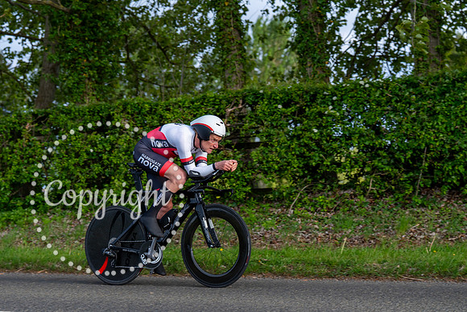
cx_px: 234
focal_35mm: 84
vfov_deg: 16.3
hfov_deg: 24.2
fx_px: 1090
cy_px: 156
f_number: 4
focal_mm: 84
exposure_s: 1/1000
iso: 500
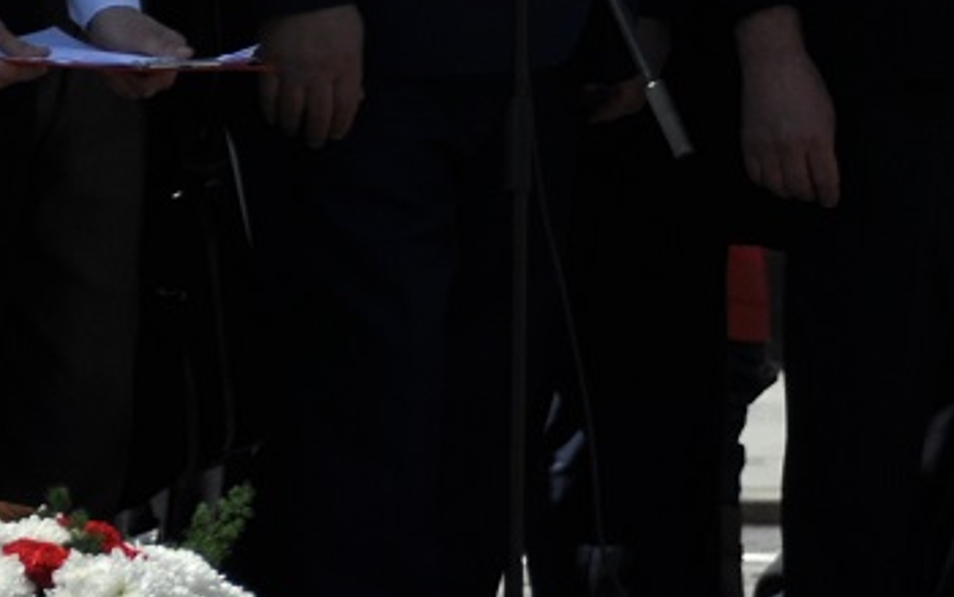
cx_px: 1479
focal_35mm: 870
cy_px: -353
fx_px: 22624
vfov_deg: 1.5
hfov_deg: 2.4
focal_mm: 155
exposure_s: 1/1000
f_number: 5.6
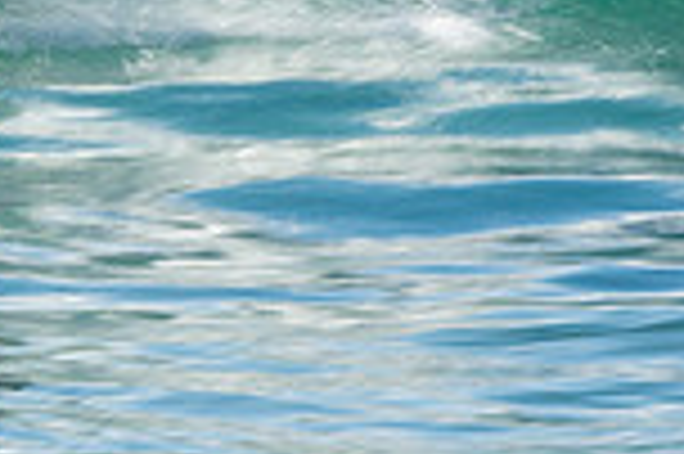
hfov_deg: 1.0
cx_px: -418
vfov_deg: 0.7
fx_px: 38016
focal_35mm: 2003
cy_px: -357
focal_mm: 350
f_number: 18
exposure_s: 1/50
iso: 100
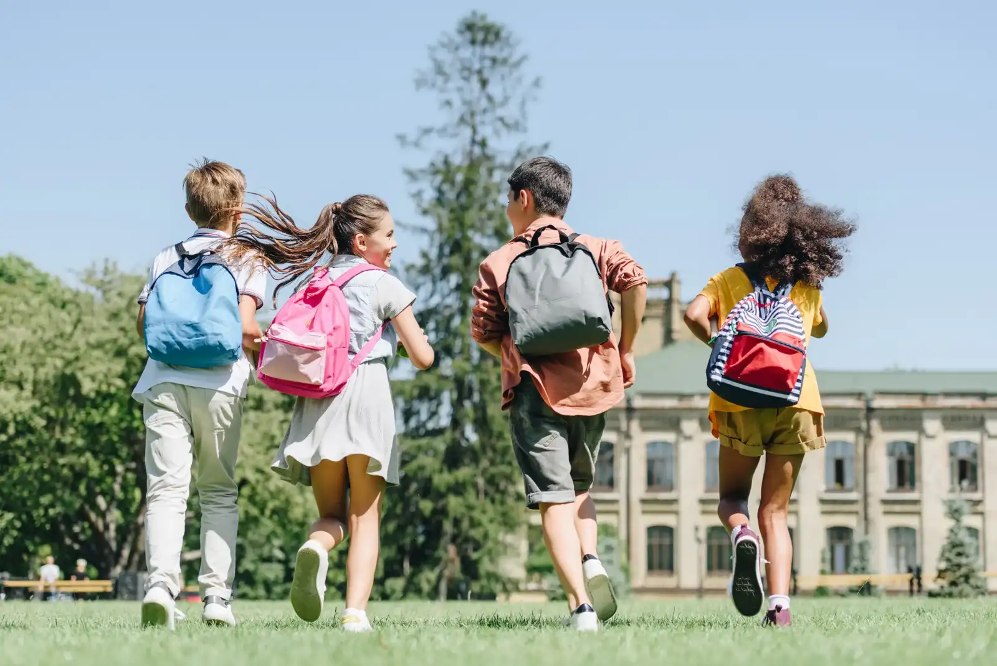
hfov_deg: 28.8
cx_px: 498
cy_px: 333
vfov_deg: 19.5
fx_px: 1939
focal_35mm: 70
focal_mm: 70
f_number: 3.2
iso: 100
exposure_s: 1/2000
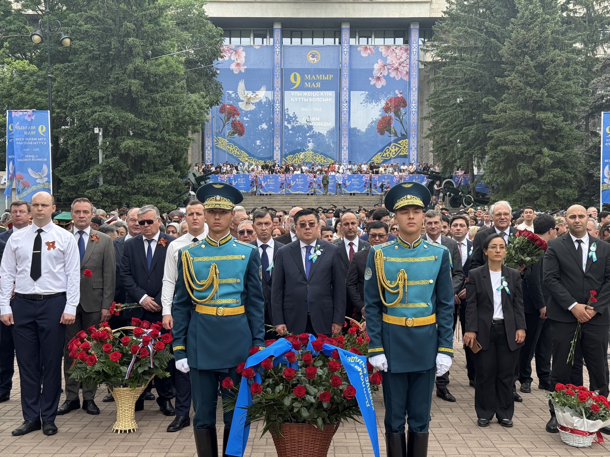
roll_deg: -0.7
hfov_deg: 39.7
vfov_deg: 30.3
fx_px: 846
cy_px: 228
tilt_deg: -1.2
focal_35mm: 48
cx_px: 305
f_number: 1.78
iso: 64
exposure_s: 1/1203
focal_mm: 6.76
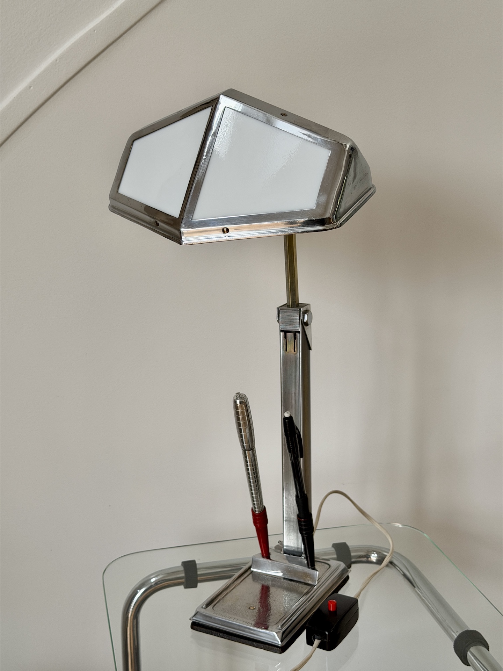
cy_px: 336
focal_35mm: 48
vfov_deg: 39.7
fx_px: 930
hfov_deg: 30.3
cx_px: 252
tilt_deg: -14.1
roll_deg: +1.0
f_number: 1.78
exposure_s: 1/121
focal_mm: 6.76
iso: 80
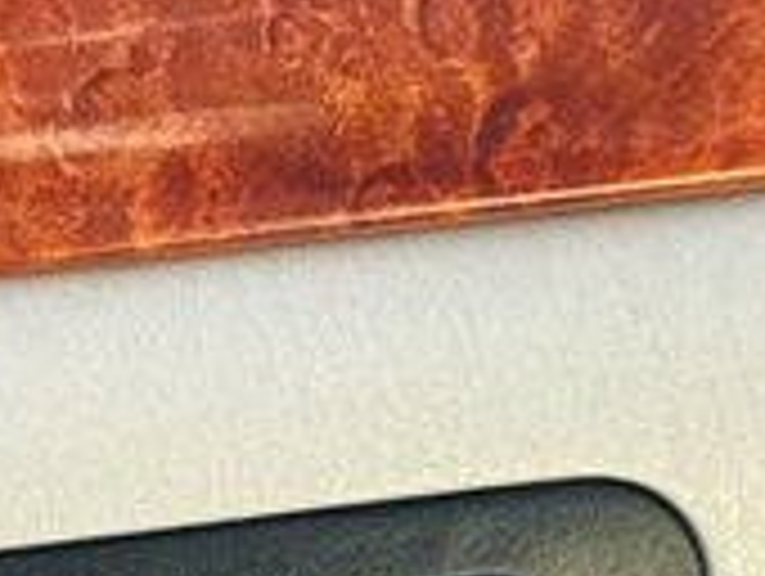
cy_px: 603
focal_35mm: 289
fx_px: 6396
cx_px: 315
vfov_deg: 5.1
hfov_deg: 6.8
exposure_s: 1/194
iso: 64
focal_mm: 6.76
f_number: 1.78
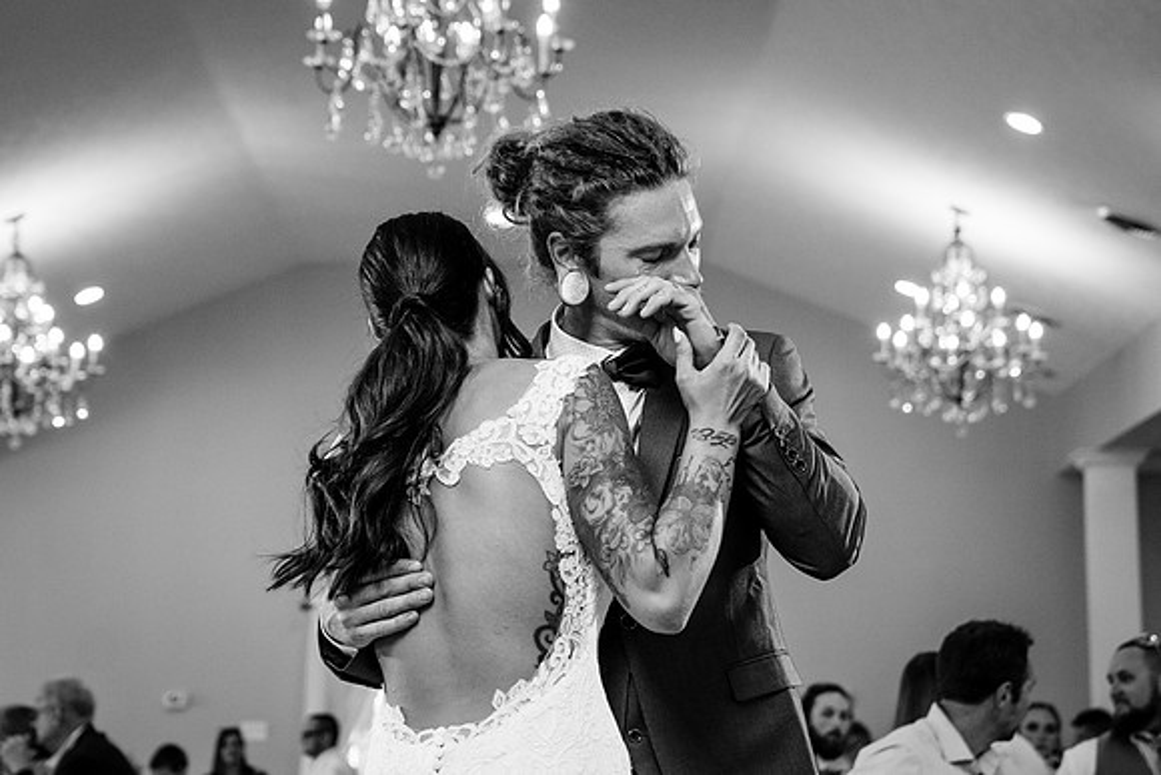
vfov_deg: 14.5
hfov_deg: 21.6
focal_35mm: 94
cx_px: 540
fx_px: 3045
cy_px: 386
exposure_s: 1/250
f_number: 4
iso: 2000
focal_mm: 59
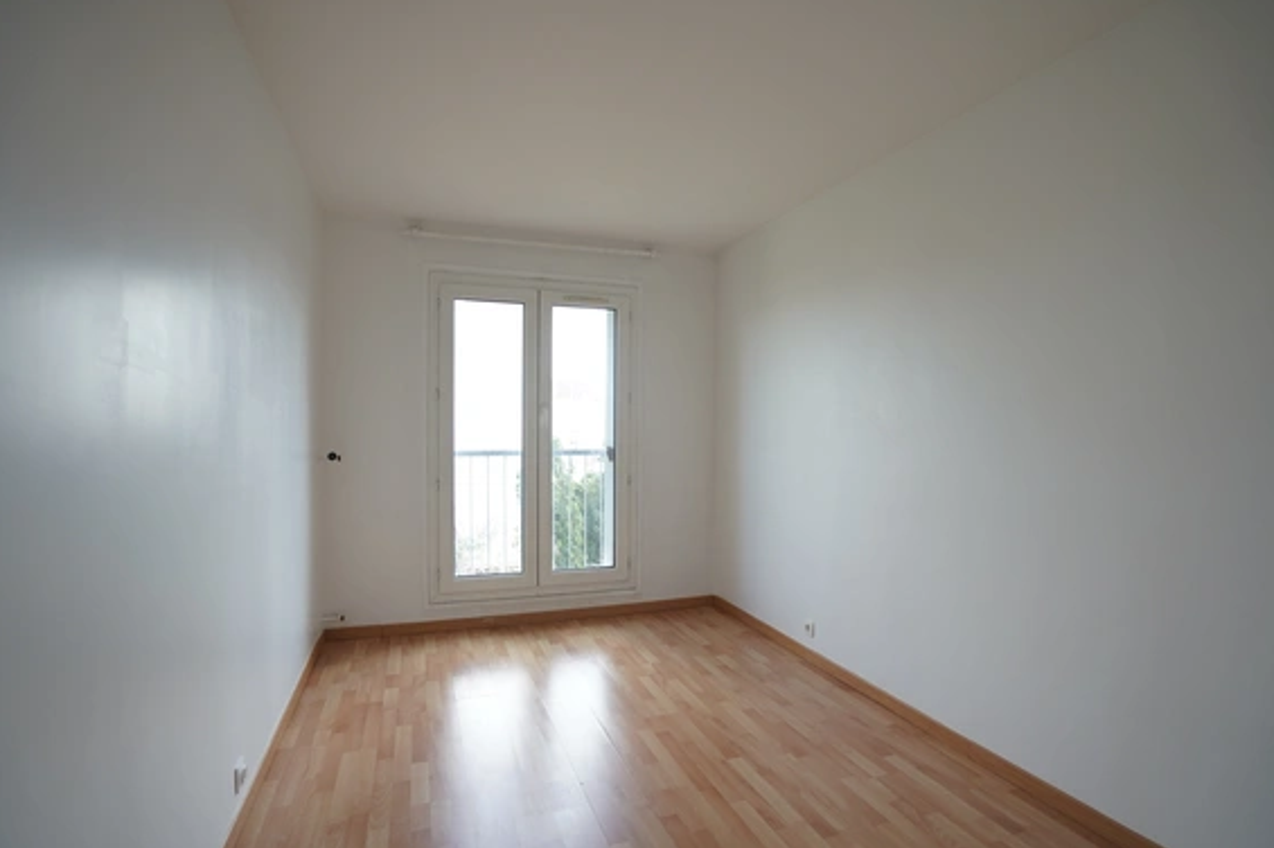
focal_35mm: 17
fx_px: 601
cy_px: 438
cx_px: 634
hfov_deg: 93.3
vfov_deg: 70.4
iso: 400
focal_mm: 16
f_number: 4
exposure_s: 1/125
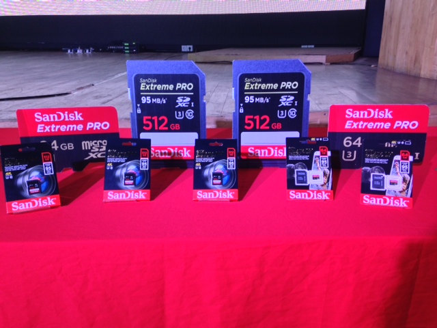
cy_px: 164
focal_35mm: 33
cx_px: 218
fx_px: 417
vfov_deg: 42.9
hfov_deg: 55.4
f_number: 2.4
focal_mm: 4.12
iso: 64
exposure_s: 1/20
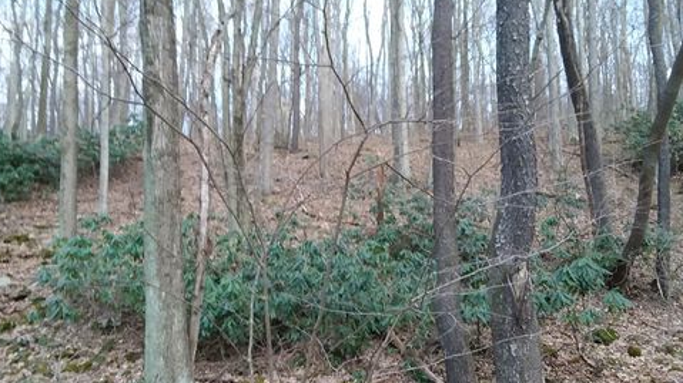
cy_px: 229
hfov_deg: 59.5
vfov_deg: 35.5
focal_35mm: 33
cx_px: 334
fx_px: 597
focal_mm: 2.47
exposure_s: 1/20
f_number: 1.9
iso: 160
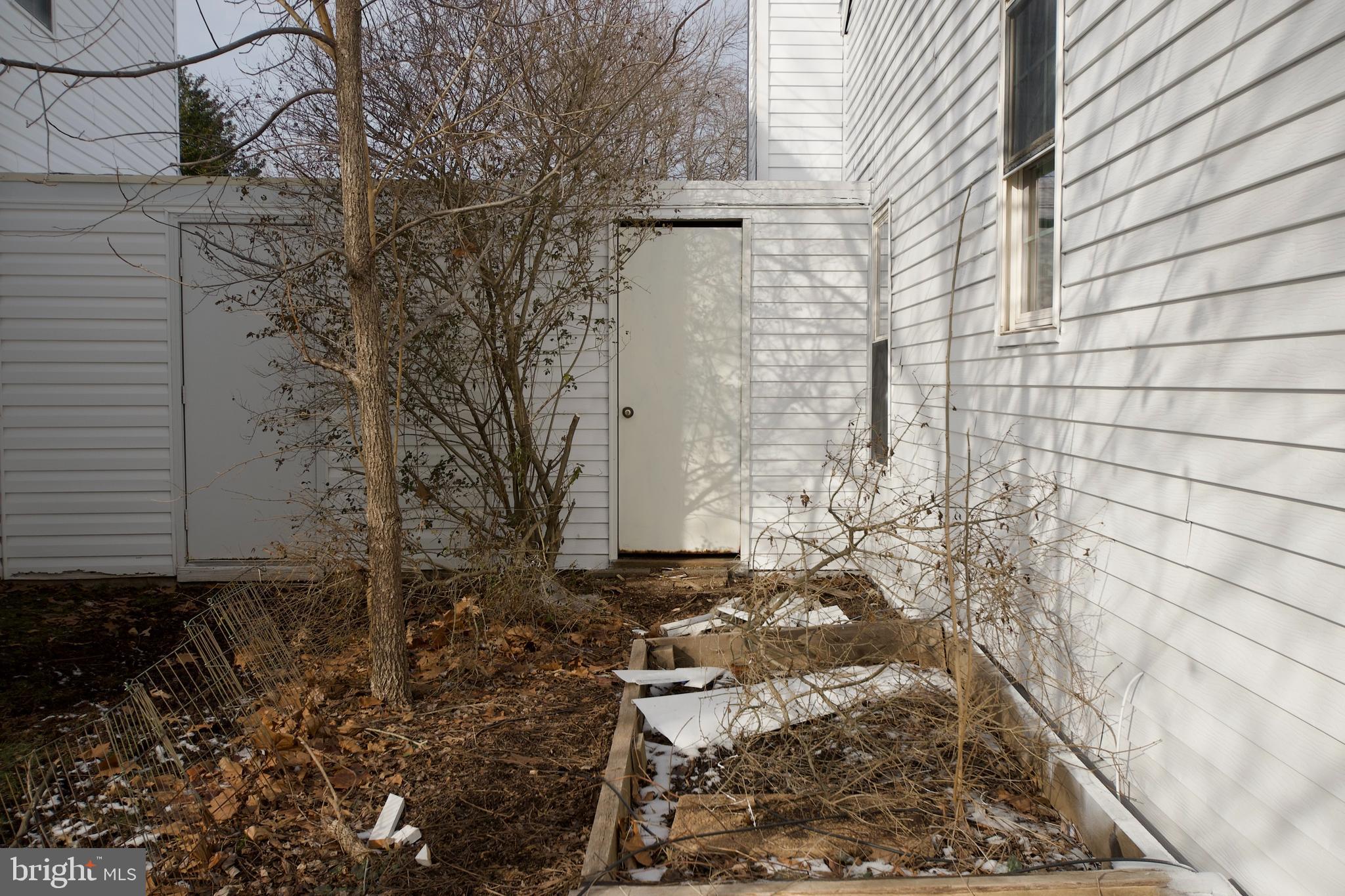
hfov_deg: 53.1
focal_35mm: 36
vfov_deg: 36.9
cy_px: 448
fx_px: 1345
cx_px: 672
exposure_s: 1/1000
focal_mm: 24
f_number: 7.1
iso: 180
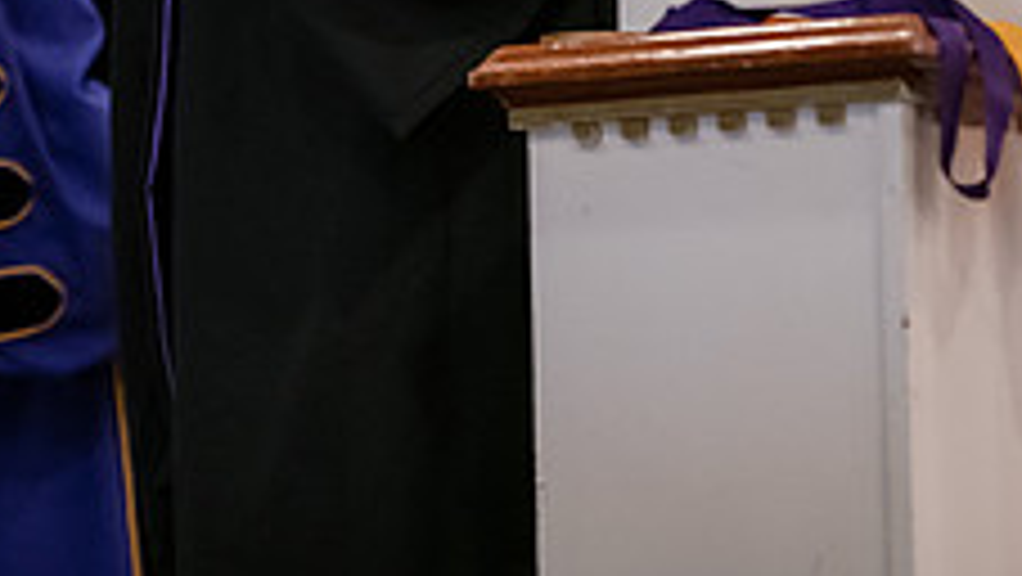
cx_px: 711
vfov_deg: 3.7
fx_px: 8840
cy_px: -277
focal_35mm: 326
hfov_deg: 6.6
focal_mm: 122
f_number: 2.8
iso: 2000
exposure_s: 1/200
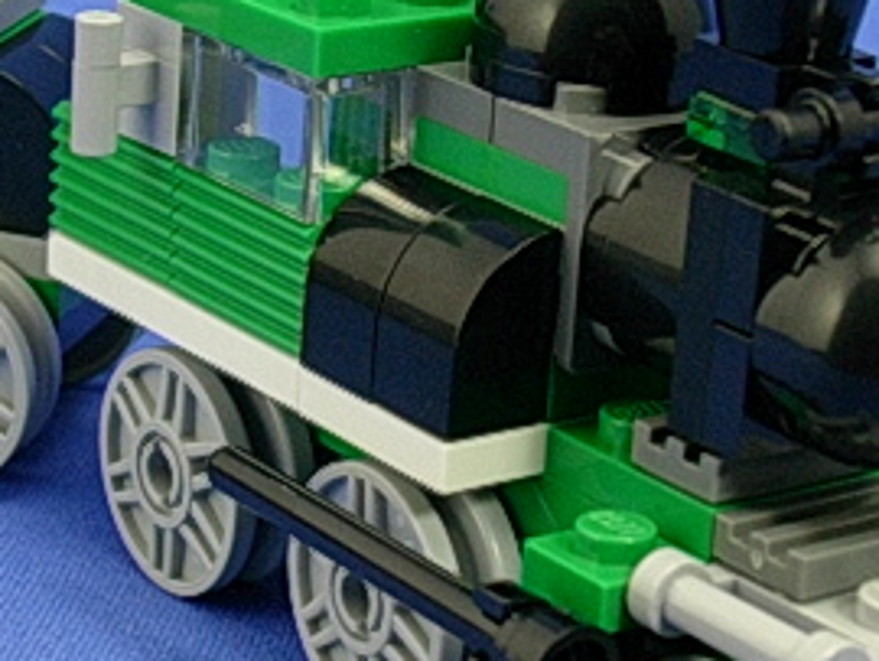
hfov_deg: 13.8
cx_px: 241
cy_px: 283
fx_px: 3609
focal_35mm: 142
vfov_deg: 10.5
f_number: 3.4
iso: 70
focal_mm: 9
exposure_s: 1/11.9
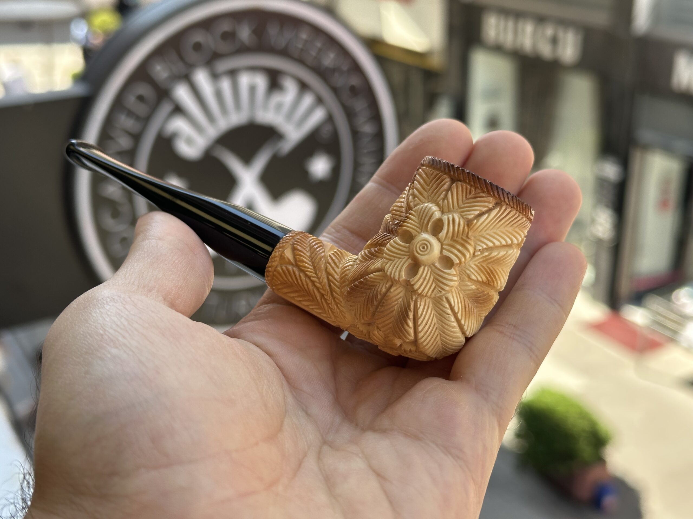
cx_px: 346
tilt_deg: -22.9
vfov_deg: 30.3
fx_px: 961
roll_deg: +1.3
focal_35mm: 48
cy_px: 260
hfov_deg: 39.7
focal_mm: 6.86
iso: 64
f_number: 1.78
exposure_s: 1/529
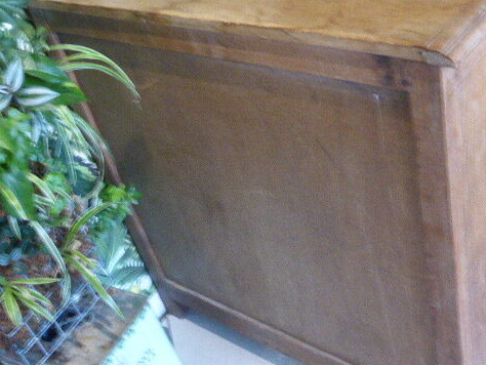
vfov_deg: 27.1
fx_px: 759
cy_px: 192
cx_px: 266
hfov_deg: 35.5
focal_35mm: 54
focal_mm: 6.9
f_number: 3.9
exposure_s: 1/13
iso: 800
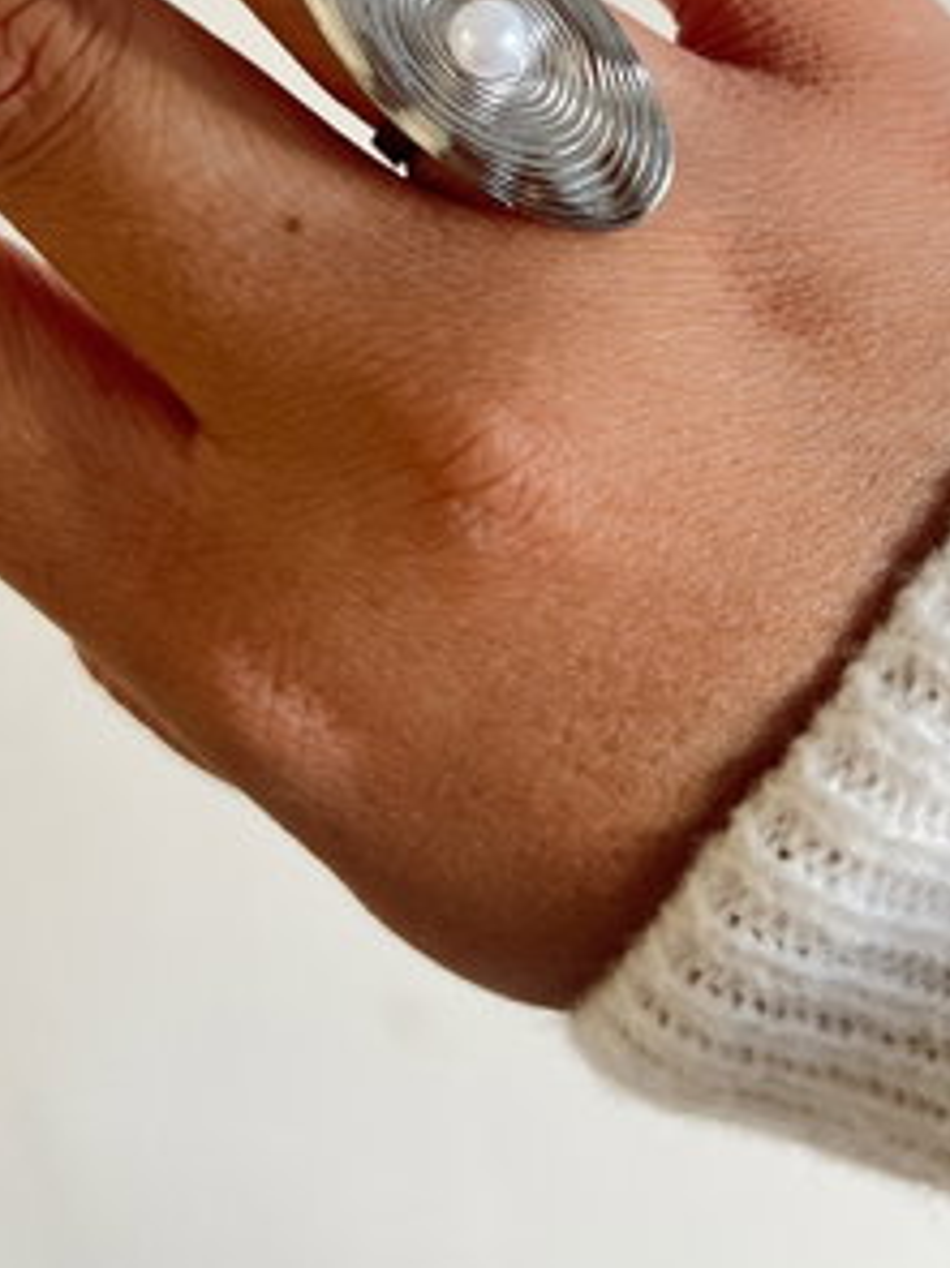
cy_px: 204
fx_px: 1721
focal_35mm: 47
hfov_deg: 30.3
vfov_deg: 38.5
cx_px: 718
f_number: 1.6
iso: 250
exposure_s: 1/60
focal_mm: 5.1
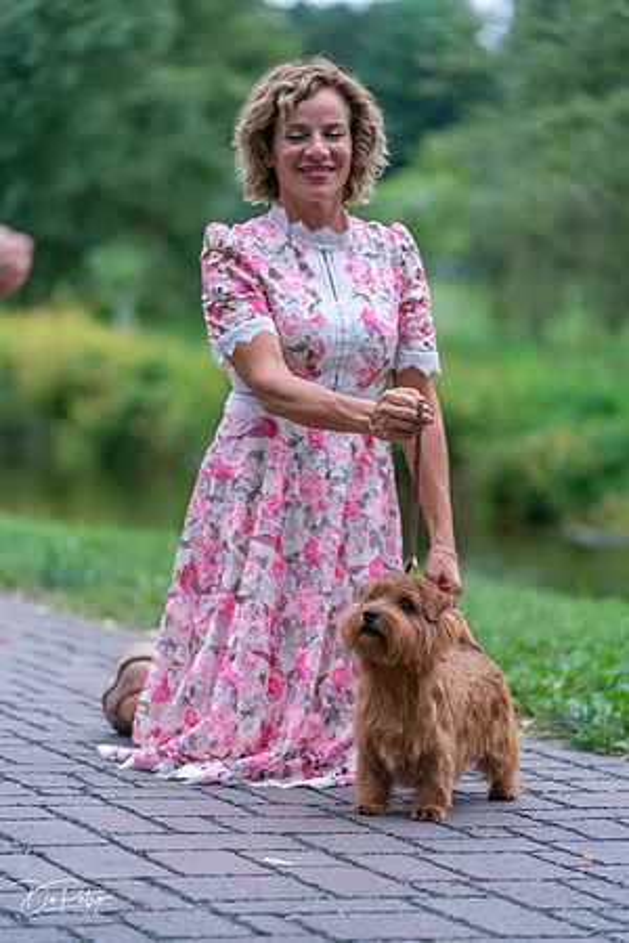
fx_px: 3119
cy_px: 472
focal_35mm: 119
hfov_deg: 11.5
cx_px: 314
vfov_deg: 17.2
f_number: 2.8
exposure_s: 1/125
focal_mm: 119
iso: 320
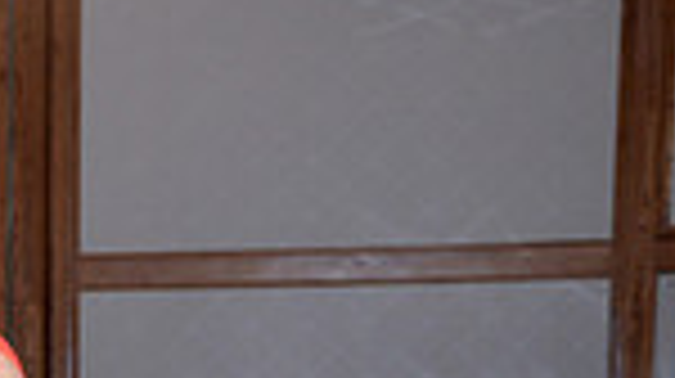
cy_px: 927
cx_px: -115
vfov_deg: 5.8
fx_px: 3612
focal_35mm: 202
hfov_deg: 10.5
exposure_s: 1/250
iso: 1250
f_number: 5.6
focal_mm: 50
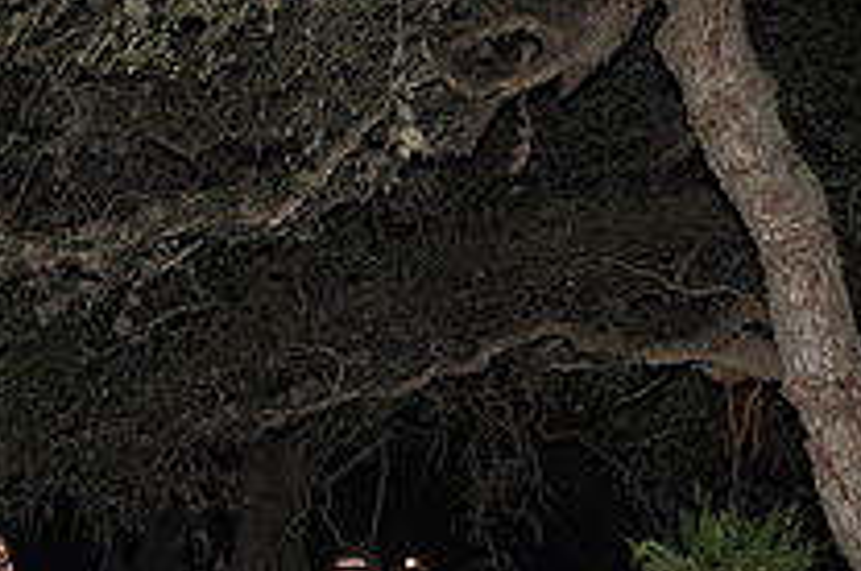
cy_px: 743
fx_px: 2197
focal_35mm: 92
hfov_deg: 20.5
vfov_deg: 14.2
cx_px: -207
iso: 200
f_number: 4
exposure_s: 1/60
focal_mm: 22
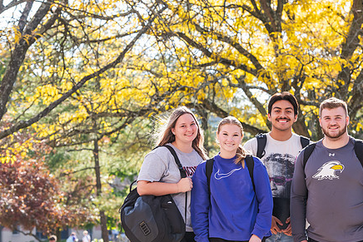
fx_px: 1503
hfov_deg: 13.8
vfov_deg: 9.2
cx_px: 231
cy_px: 127
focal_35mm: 149
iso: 400
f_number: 7.1
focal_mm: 112
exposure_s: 1/200
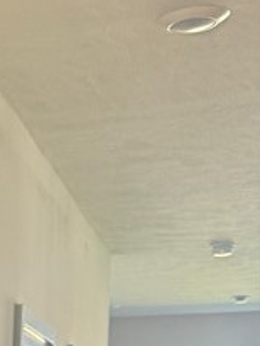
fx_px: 1201
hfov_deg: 10.5
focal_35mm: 120
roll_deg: -0.8
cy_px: 535
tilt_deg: -3.3
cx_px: -383
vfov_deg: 15.1
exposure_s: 1/61
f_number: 1.78
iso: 200
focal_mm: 6.76
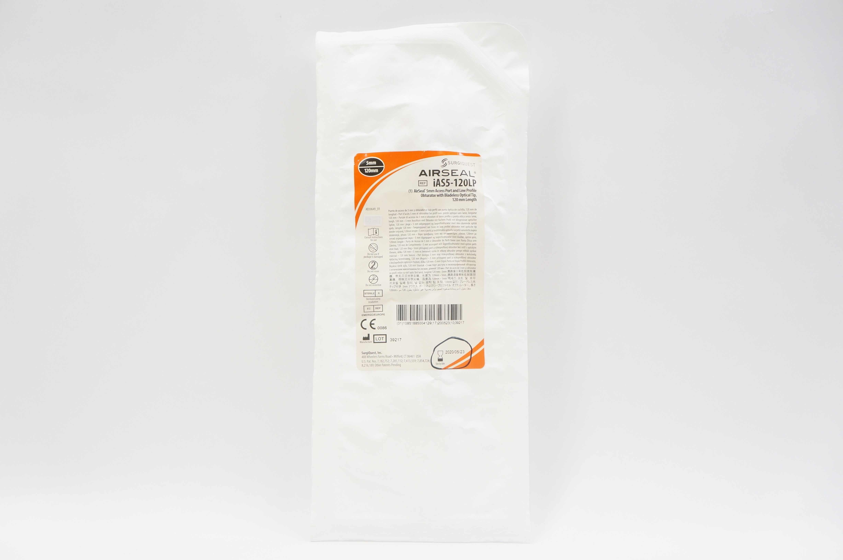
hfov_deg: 38.9
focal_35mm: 51
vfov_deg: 26.4
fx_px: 1193
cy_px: 280
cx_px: 422
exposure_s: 1/80
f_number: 5
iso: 400
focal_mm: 34
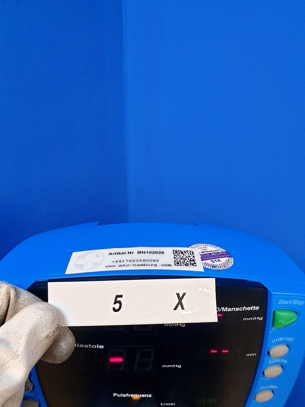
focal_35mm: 26
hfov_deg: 53.1
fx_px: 305
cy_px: 204
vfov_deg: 67.3
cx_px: 152
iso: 320
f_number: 2.4
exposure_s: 1/50
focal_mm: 4.3
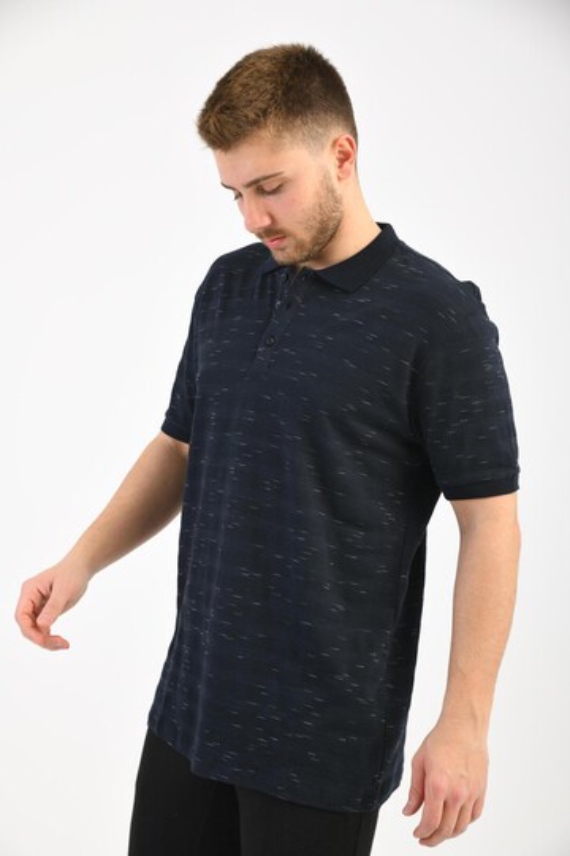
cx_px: 285
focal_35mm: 65
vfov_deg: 31.0
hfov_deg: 20.9
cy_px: 428
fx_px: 1544
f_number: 7.1
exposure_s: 1/160
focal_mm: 65
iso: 100
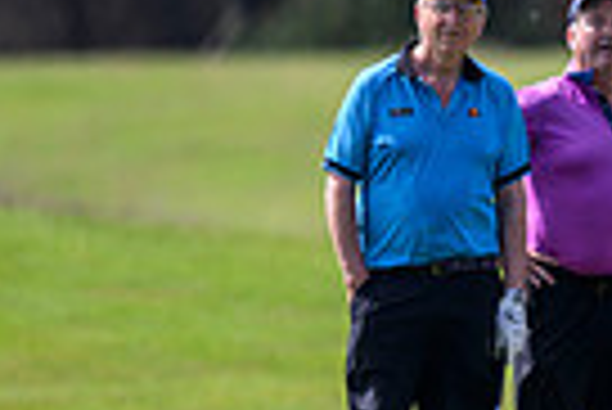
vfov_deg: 0.6
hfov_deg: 0.9
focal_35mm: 2390
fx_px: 40673
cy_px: 115
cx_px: 1251
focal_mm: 560
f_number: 4
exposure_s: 1/2500
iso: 500
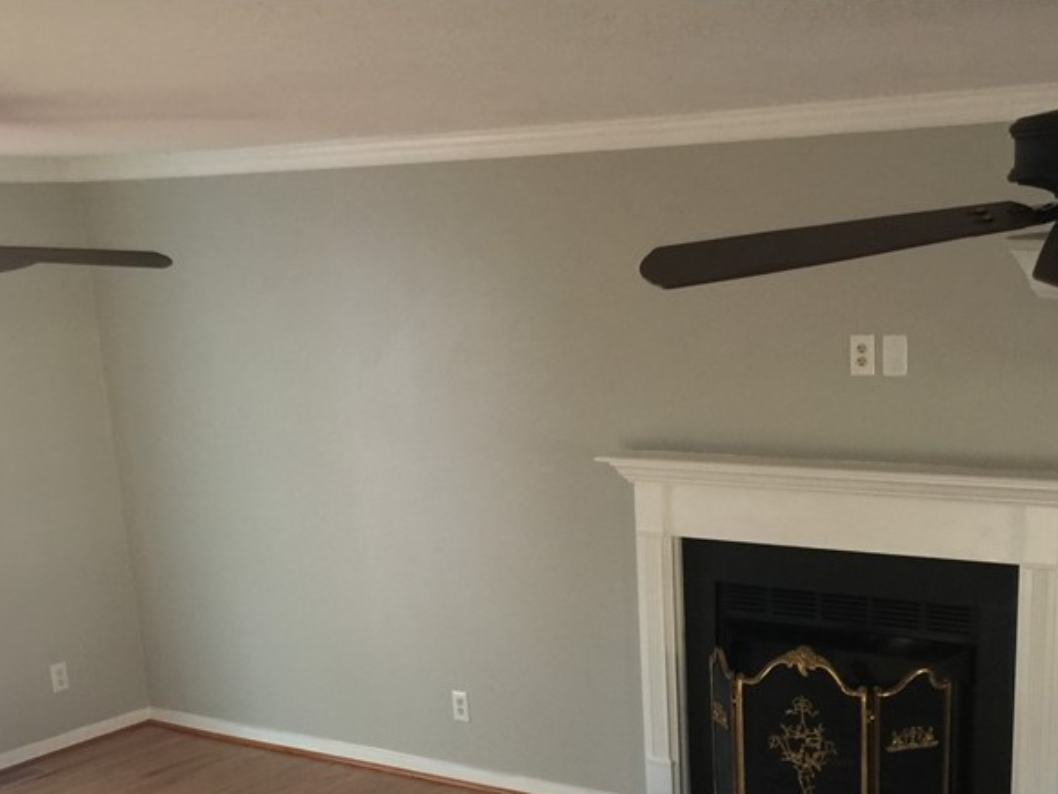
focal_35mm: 51
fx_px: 1559
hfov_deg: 37.3
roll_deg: +1.8
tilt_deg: -13.9
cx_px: 662
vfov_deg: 27.7
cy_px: 694
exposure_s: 1/15
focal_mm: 4.15
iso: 64
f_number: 2.2
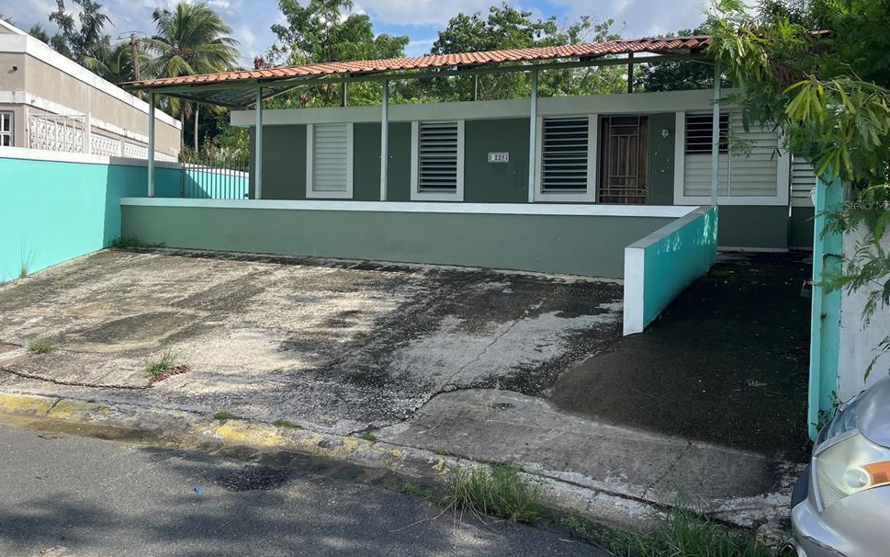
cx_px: 429
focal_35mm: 28
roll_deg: -1.4
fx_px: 679
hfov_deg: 66.4
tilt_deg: -1.5
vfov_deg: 44.2
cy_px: 205
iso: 32
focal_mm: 5.1
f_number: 1.6
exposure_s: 1/3663
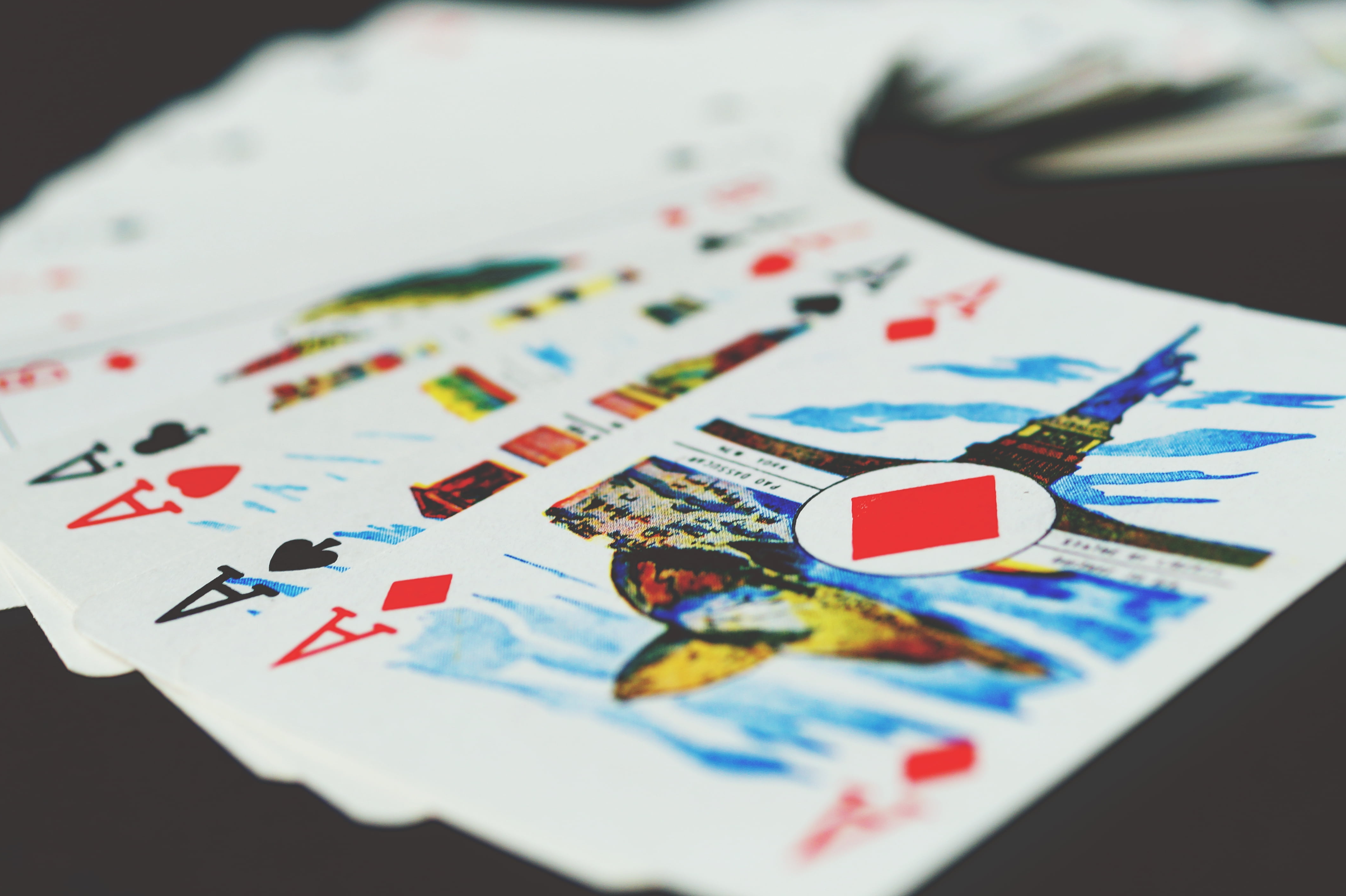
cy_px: 474
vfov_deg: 23.4
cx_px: 717
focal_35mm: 58
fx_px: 2167
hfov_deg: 34.5
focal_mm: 30
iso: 100
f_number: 4.5
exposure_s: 1/80
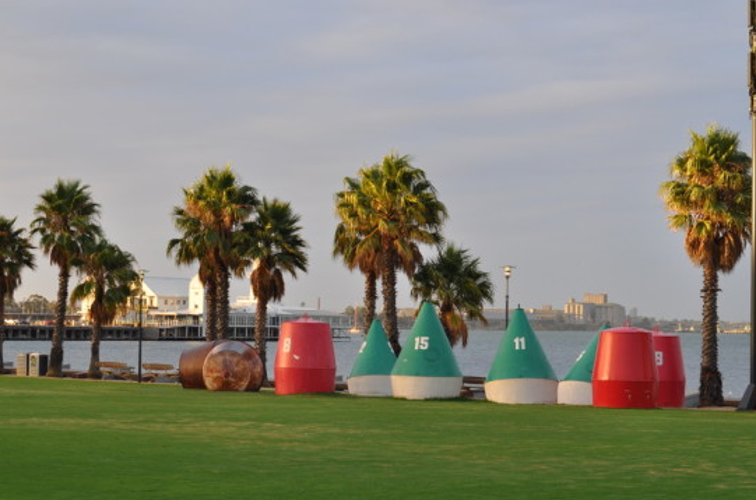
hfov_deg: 23.7
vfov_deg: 15.8
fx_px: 1802
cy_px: 284
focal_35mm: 86
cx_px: 327
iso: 320
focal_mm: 50
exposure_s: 1/125
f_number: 5.6
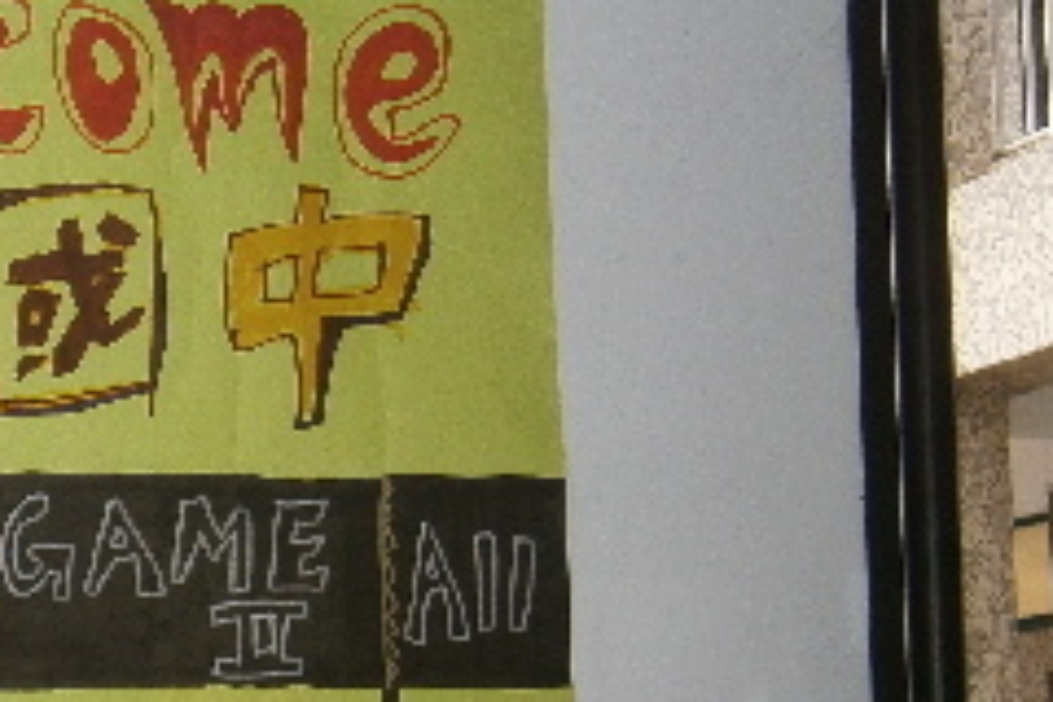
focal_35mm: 100
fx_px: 2925
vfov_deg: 13.4
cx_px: -110
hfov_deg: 19.5
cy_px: 794
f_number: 3.1
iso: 125
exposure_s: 1/40
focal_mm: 6.4
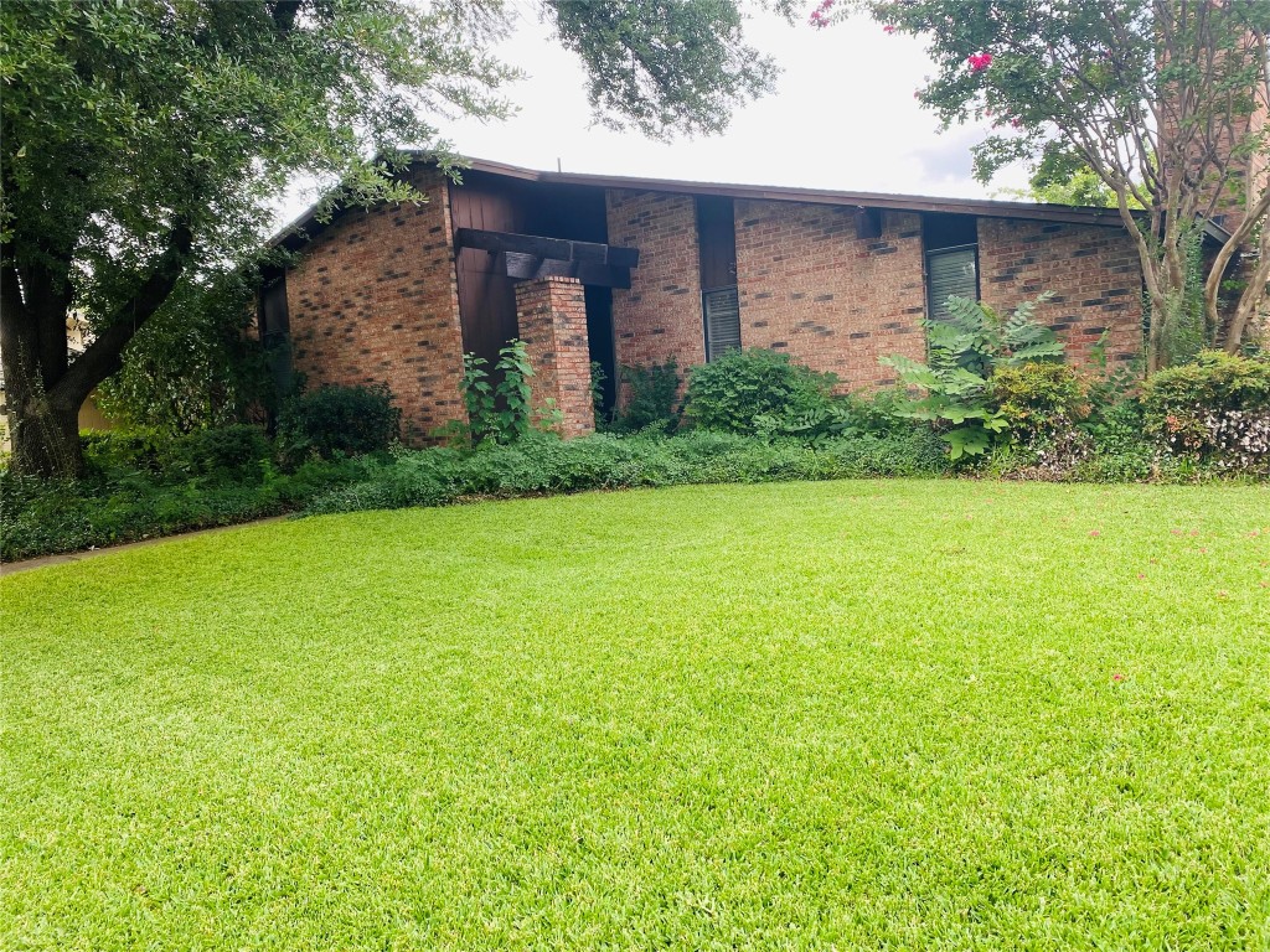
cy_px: 476
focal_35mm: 26
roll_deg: +4.2
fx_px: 954
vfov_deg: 53.1
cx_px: 635
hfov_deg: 67.3
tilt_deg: -3.9
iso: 32
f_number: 1.8
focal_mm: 4.25
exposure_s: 1/332
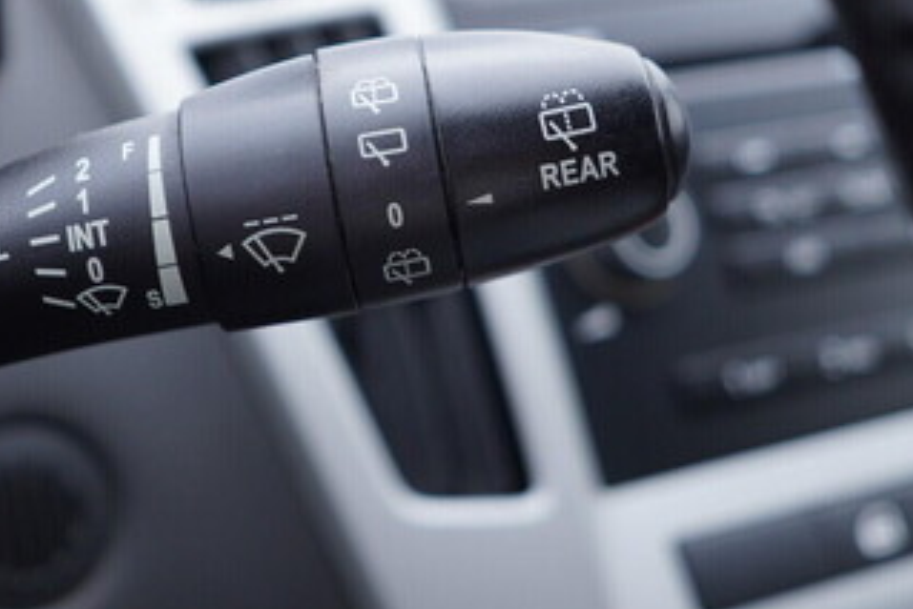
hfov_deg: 32.1
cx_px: 298
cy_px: 193
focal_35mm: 62
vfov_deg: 21.8
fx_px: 1573
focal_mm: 24
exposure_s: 1/40
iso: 160
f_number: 2.8
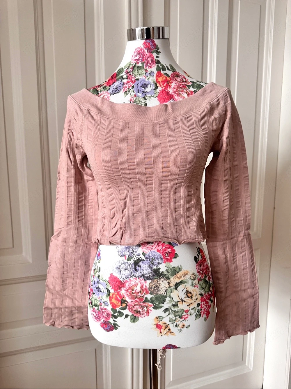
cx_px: 146
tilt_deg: -8.6
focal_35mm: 24
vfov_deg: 71.6
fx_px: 269
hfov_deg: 56.8
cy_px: 194
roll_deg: -0.6
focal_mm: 6.76
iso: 200
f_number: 1.78
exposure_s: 1/76
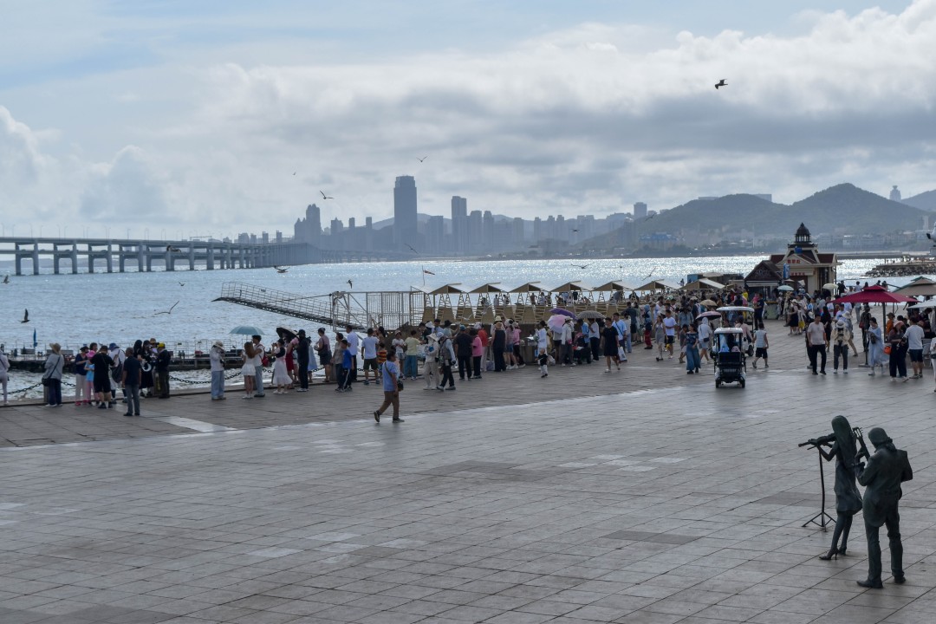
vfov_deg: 22.6
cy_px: 312
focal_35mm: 60
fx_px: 1560
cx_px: 468
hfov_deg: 33.4
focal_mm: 40
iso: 360
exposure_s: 1/2000
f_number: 8
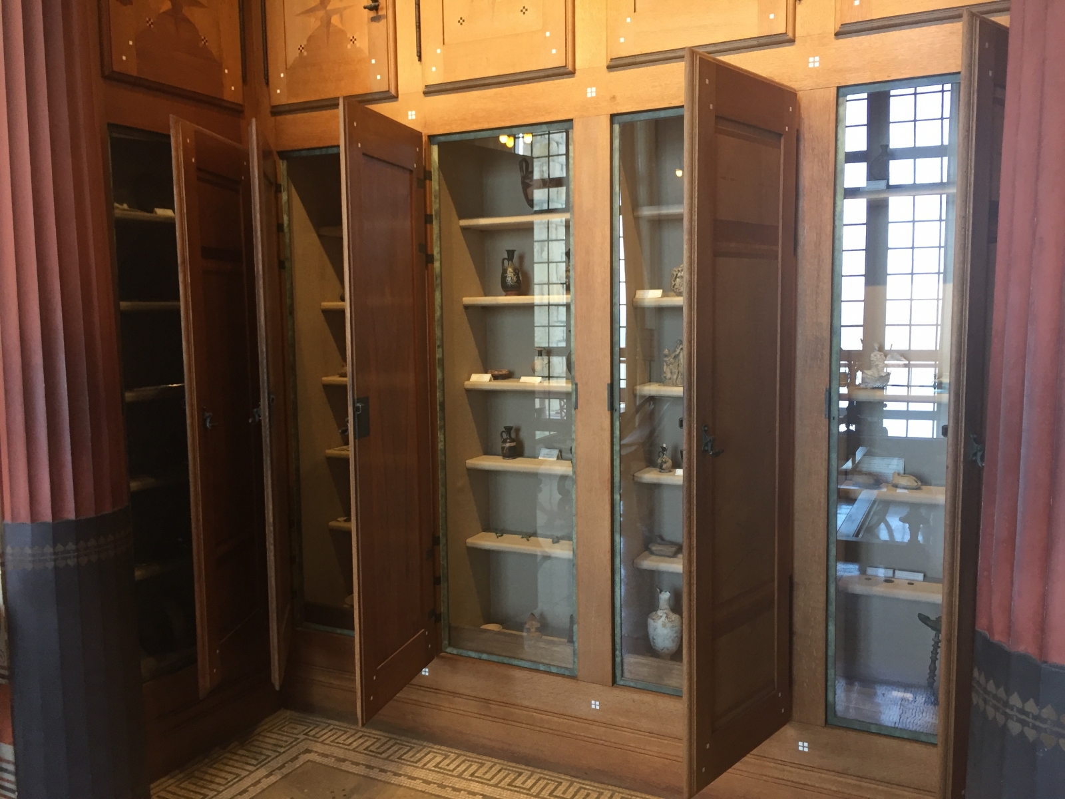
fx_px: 892
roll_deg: -0.1
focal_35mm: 29
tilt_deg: -5.0
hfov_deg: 61.7
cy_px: 400
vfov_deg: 48.2
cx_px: 532
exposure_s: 1/33
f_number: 2.2
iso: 125
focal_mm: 4.15
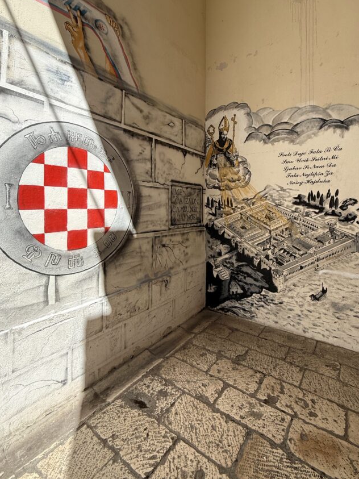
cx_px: 178
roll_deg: -1.7
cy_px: 204
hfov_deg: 74.7
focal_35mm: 17
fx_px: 235
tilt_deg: +2.1
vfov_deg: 90.4
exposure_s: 1/619
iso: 64
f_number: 2.2
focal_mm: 2.22
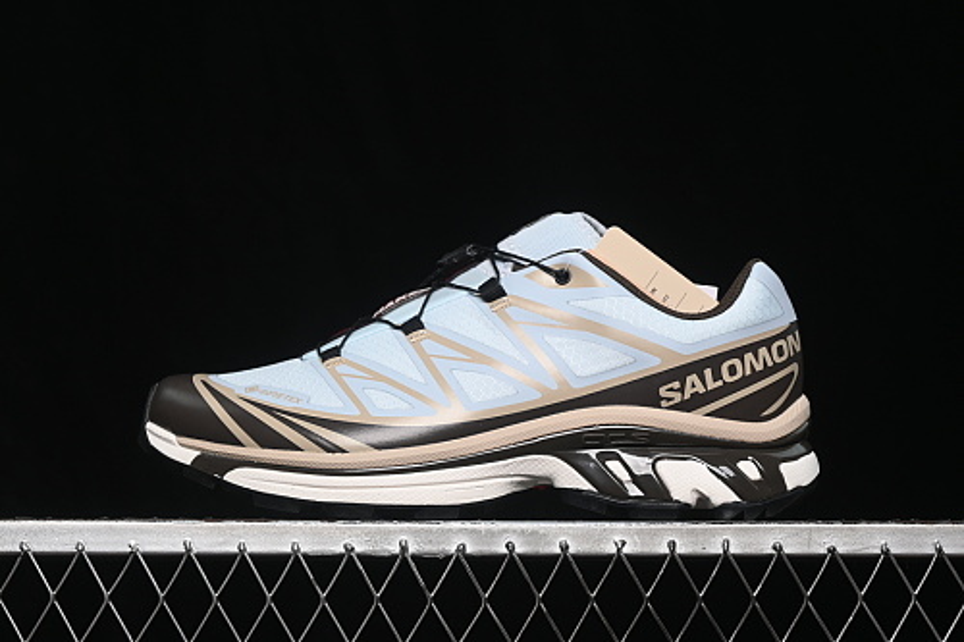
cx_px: 482
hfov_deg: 27.0
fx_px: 2008
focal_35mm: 75
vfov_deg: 18.2
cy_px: 321
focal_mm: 50
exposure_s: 1/60
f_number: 6.3
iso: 160
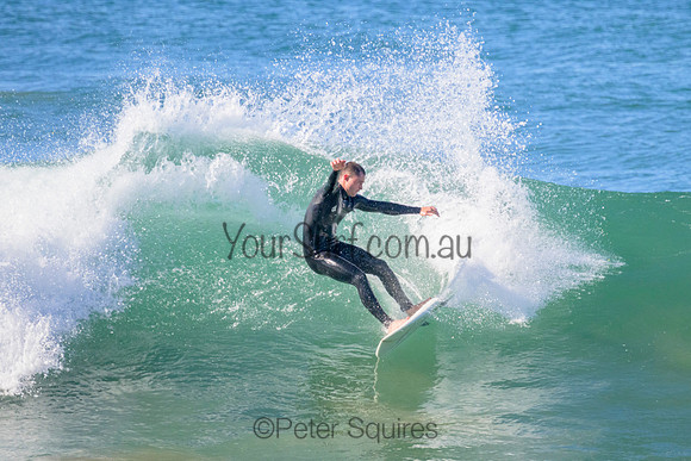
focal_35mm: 957
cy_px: 222
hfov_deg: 2.2
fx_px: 18371
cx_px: 413
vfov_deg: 1.4
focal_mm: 800
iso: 2000
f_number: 11
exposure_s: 1/2000
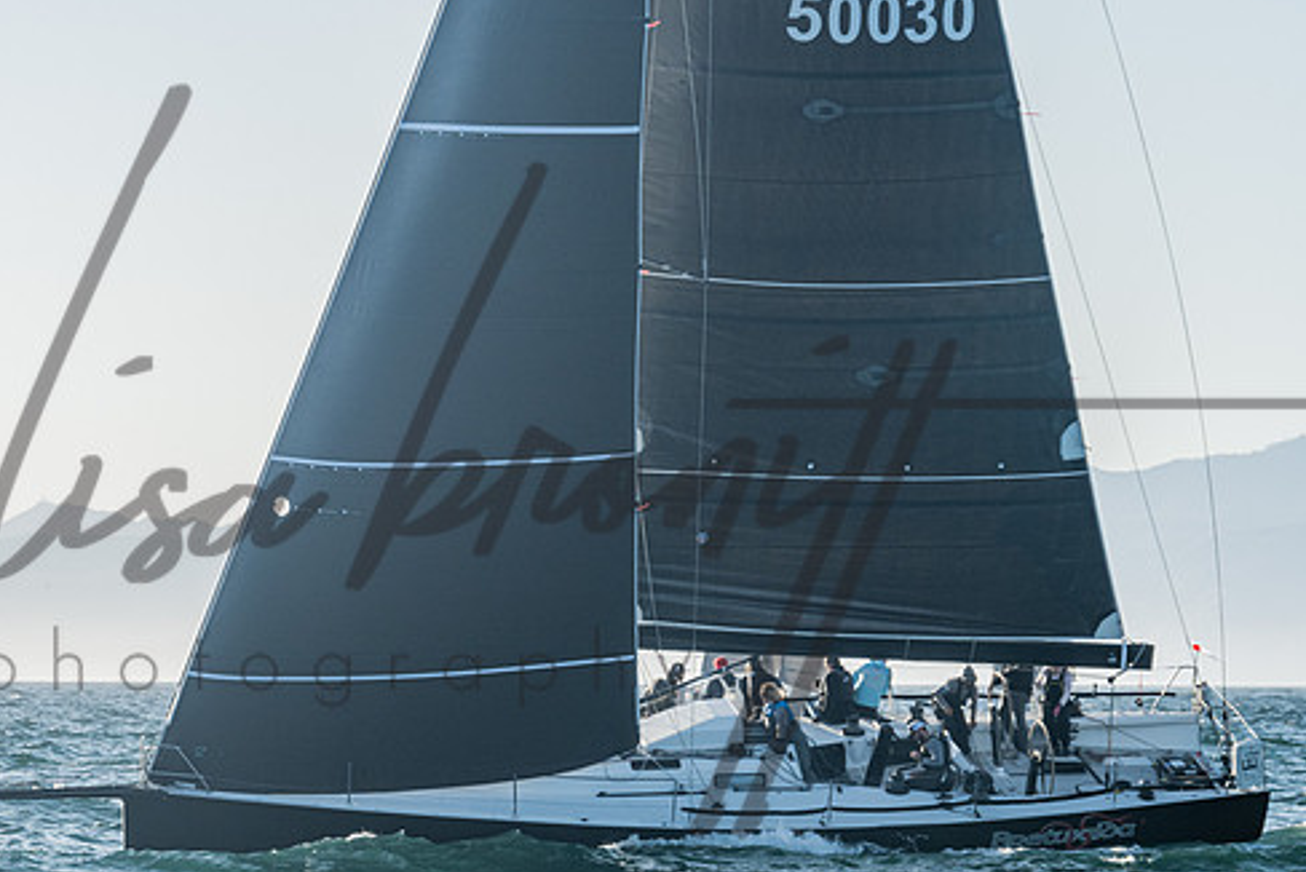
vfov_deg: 7.2
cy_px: 386
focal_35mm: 190
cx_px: 385
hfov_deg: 10.8
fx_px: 6897
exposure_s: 1/640
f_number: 6.3
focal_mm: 110
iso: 400
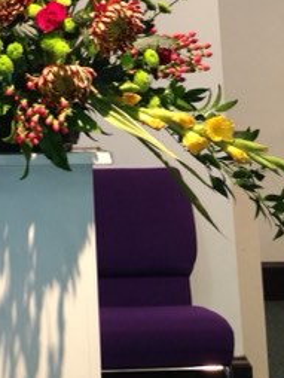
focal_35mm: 83
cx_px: 22
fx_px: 906
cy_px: -77
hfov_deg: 17.5
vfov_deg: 21.8
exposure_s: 1/20
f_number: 2.4
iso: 100
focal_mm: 4.13
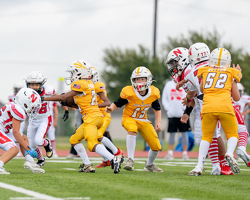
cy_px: 101
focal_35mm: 349
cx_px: 88
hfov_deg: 5.5
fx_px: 2582
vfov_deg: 4.4
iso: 500
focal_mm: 200
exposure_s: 1/2000
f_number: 2.8
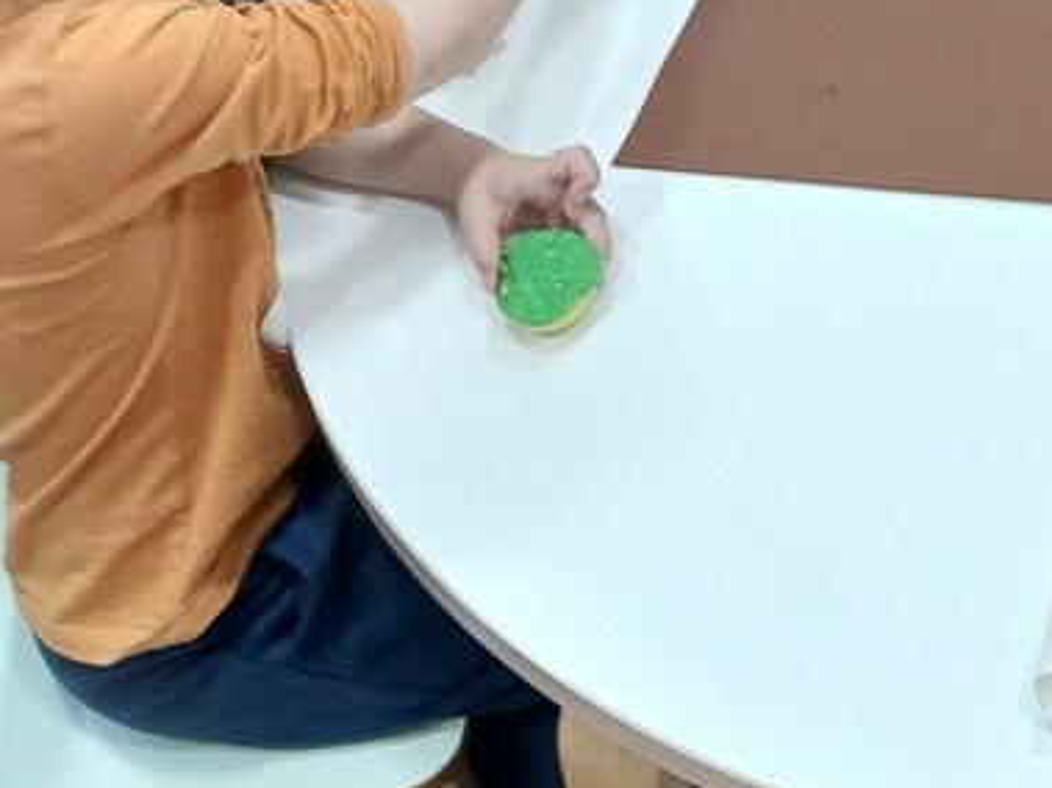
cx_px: 1300
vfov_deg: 18.4
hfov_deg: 23.2
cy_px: -161
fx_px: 2309
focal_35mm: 76
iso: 250
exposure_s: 1/25
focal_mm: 4
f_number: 1.8
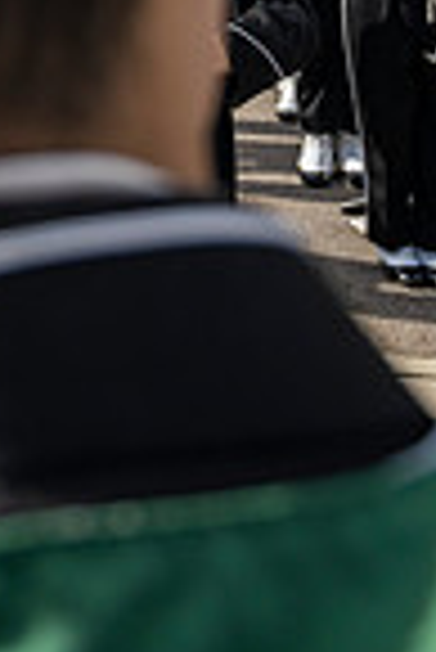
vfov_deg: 19.6
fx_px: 1740
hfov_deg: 11.8
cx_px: -593
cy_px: -187
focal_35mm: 96
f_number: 4
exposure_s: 1/1000
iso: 100
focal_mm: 24
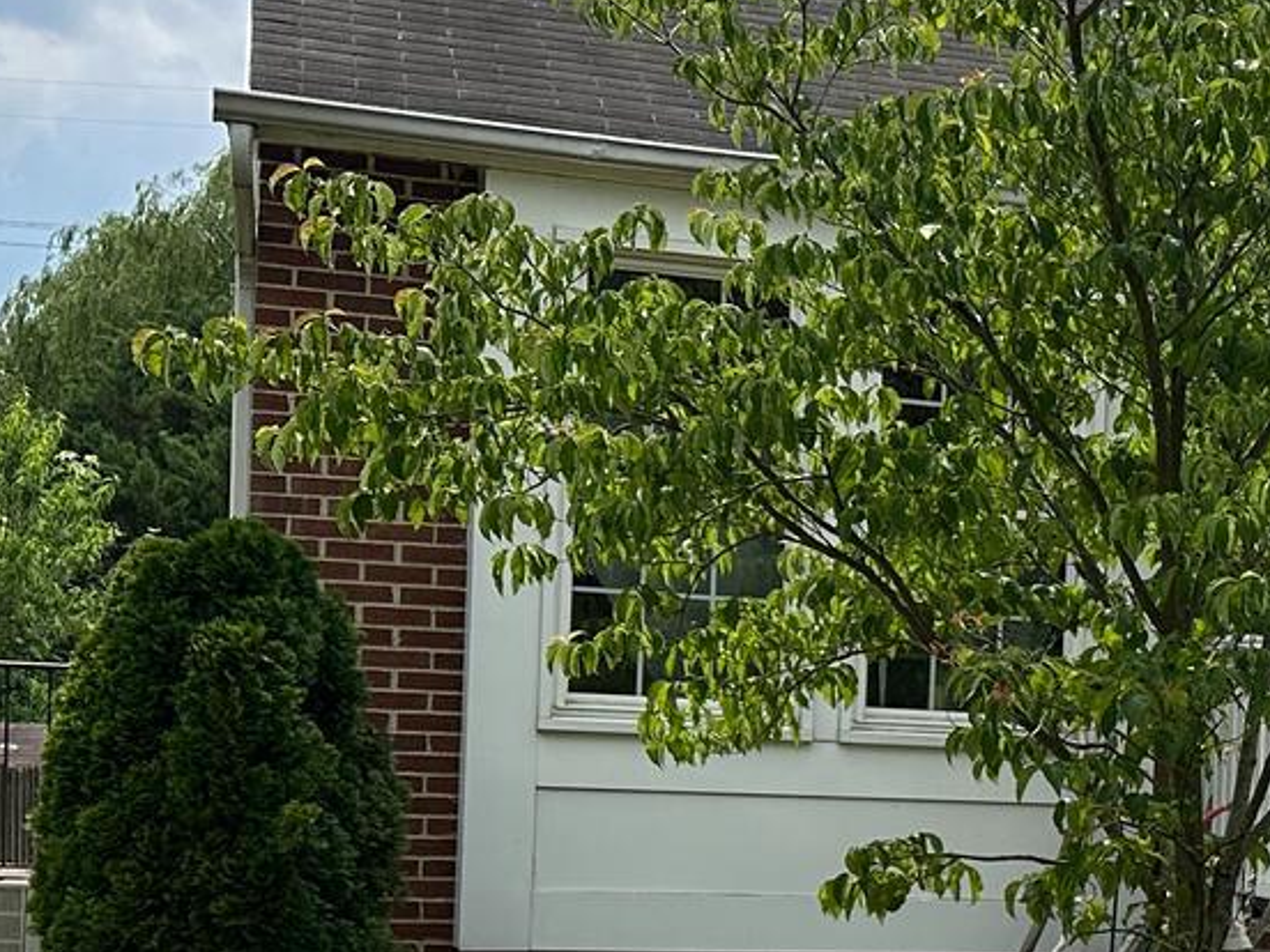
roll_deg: -1.9
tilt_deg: -0.1
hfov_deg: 19.1
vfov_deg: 16.4
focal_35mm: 89
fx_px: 3265
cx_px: 1940
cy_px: 853
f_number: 1.78
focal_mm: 6.86
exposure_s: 1/4545
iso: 80
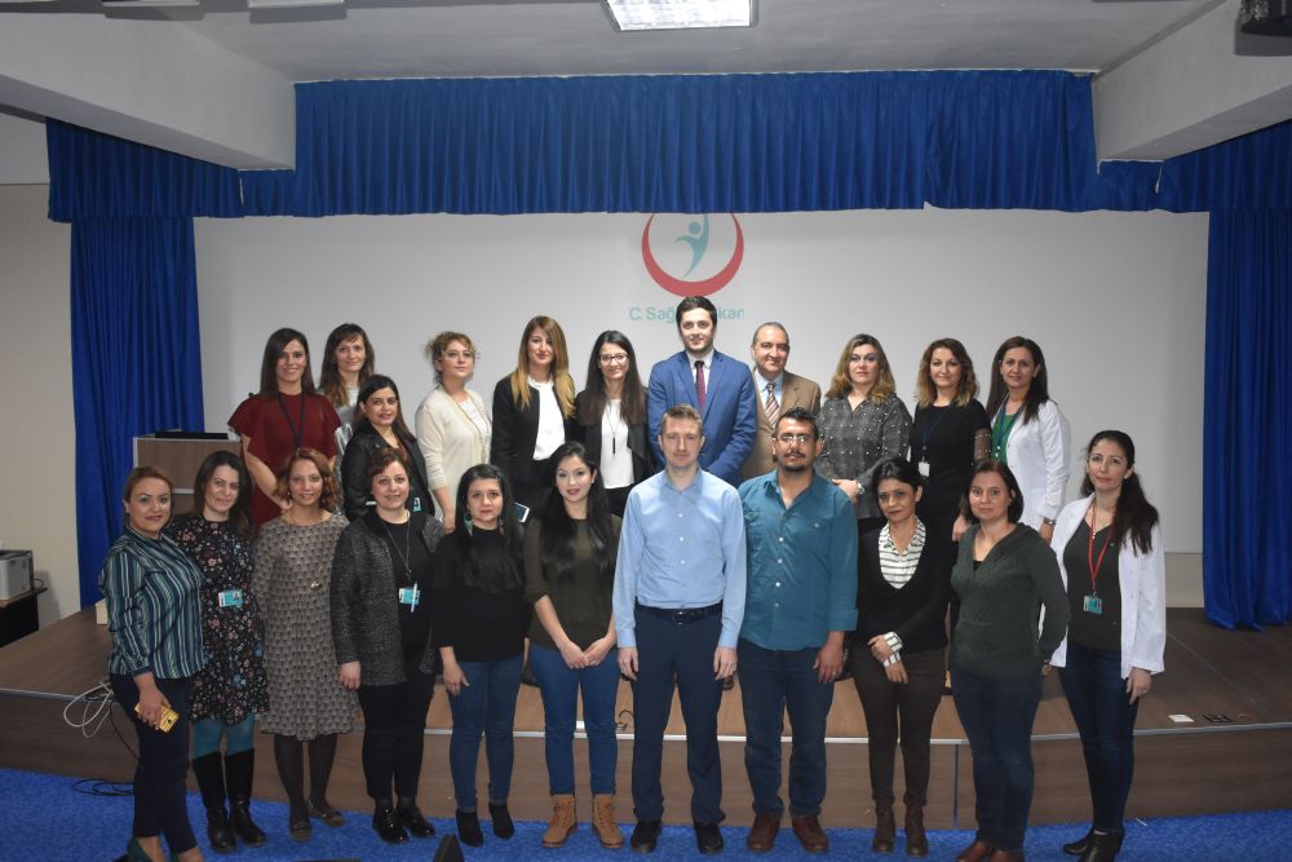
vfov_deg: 36.9
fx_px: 1292
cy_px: 431
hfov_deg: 53.1
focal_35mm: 36
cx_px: 646
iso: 1800
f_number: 4
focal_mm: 24
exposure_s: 1/60
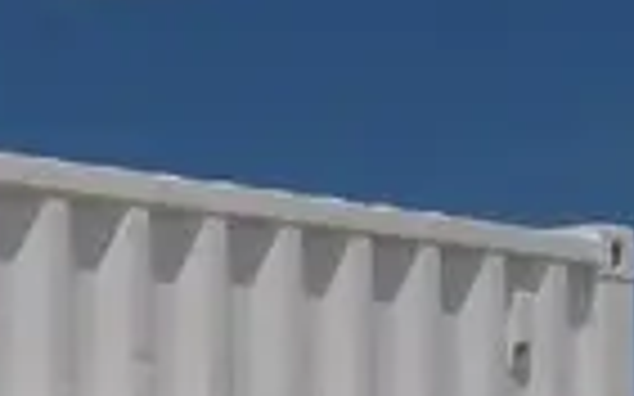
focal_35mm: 259
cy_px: 986
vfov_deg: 4.9
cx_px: -859
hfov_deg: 7.6
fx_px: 4473
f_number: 5.4
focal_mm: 7.6
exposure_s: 1/1401
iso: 80
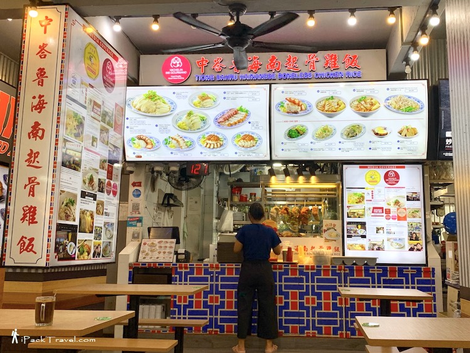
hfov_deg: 67.3
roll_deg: +1.2
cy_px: 176
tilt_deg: +9.2
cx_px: 235
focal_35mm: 26
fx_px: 353
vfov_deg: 53.1
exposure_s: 1/143
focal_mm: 4.25
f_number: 1.8
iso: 25
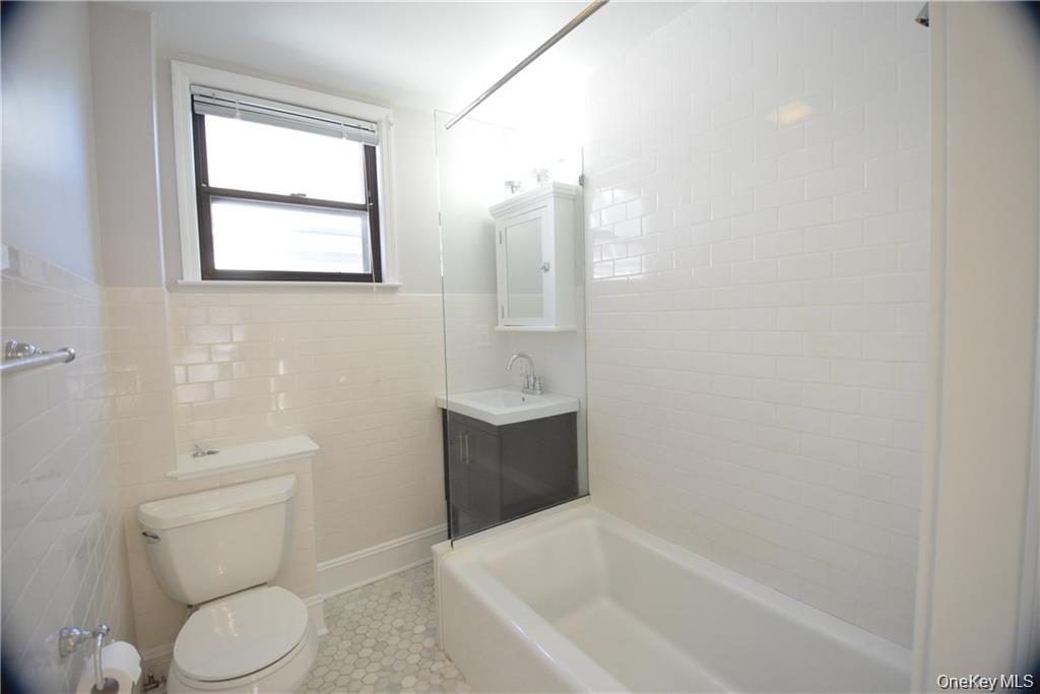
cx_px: 520
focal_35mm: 16
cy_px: 347
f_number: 6.3
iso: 3200
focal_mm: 16
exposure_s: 1/200
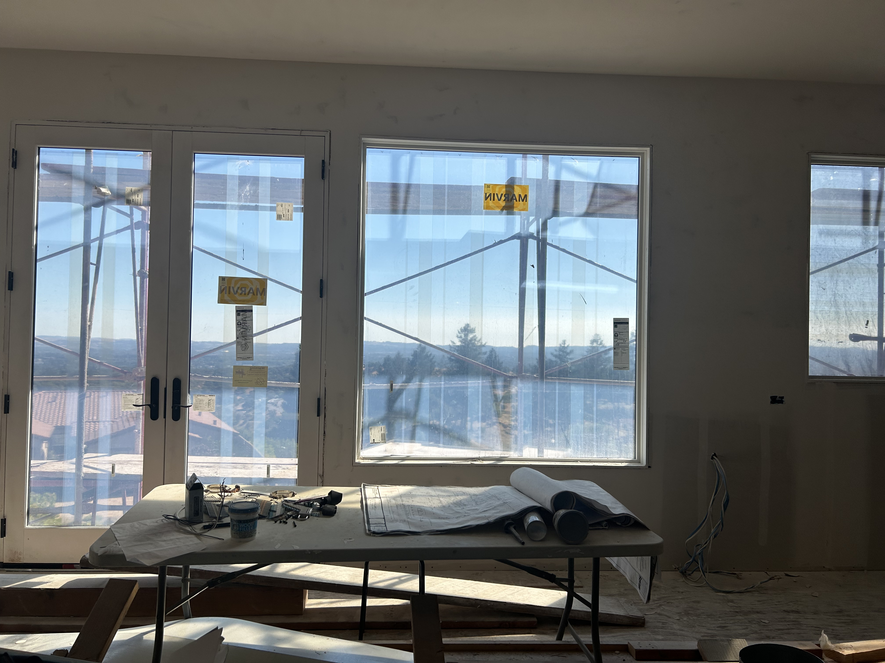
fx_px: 665
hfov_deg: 67.3
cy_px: 332
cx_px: 442
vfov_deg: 53.1
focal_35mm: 26
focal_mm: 5.7
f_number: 1.5
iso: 50
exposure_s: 1/2404
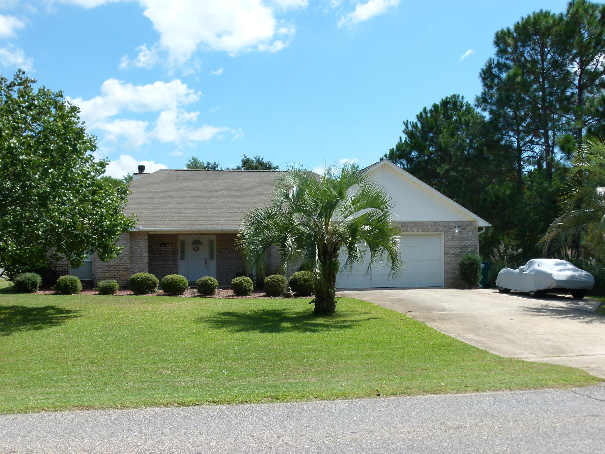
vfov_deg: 36.0
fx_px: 699
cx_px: 302
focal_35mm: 40
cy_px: 227
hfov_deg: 46.8
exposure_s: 1/800
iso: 100
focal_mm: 7.3
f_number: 4
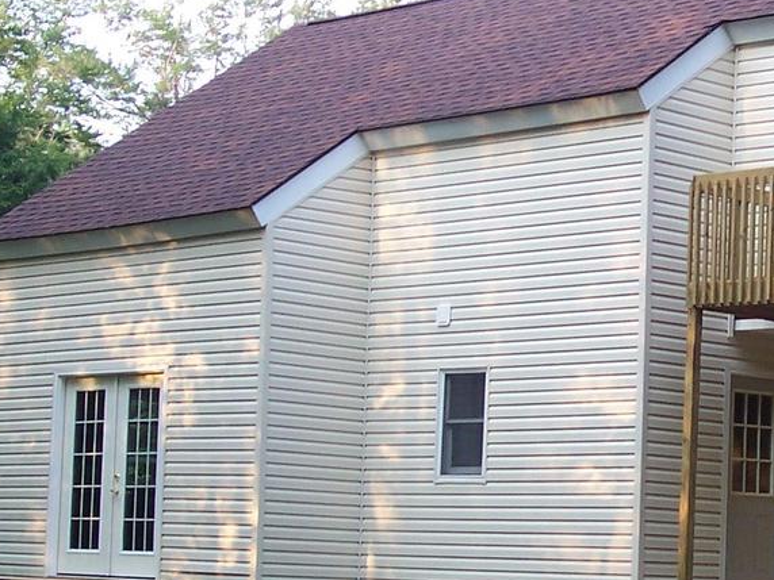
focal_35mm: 103
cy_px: 383
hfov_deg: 18.8
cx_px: 693
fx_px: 2303
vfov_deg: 14.3
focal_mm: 7
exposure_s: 1/125
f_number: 3
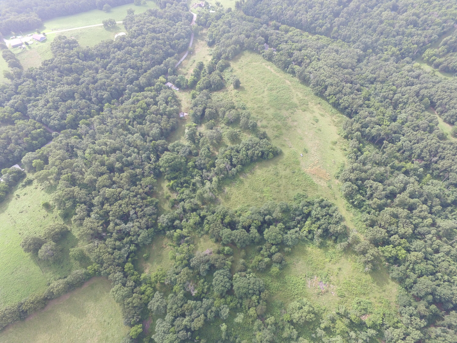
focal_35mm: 20
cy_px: 172
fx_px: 264
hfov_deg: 81.7
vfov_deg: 66.0
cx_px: 228
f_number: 2.8
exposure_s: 1/116
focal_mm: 3.61
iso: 100
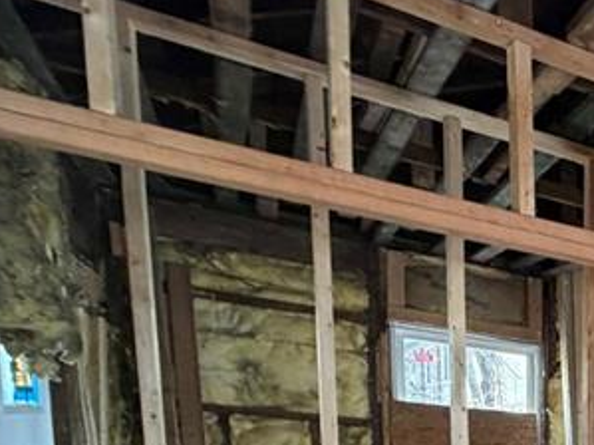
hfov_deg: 26.1
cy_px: 618
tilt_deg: -11.5
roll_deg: -5.8
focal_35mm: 48
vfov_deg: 25.0
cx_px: 936
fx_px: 823
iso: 320
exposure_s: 1/121
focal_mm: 2.22
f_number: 2.2
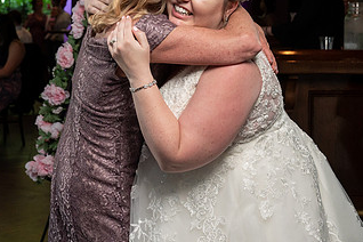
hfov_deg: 22.6
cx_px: 192
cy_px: 53
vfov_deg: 15.1
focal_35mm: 90
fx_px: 907
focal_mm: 48
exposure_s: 1/200
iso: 2000
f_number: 5.6
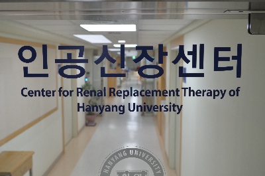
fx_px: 287
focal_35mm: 39
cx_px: 132
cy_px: 88
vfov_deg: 34.1
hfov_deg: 49.6
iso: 400
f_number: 3.5
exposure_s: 1/100
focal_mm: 26
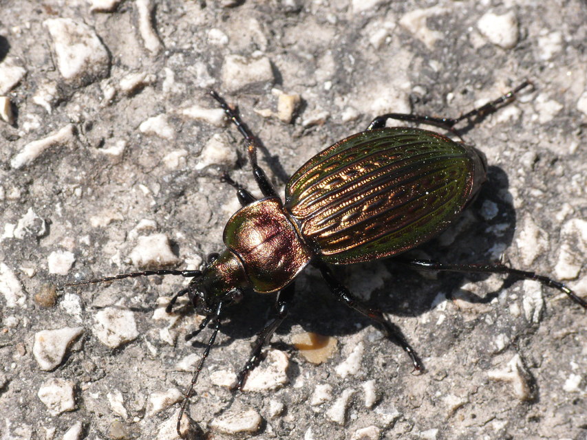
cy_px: 220
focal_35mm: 148
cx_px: 294
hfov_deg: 13.3
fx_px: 2510
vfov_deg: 10.0
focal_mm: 31.2
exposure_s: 1/400
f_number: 7.1
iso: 200
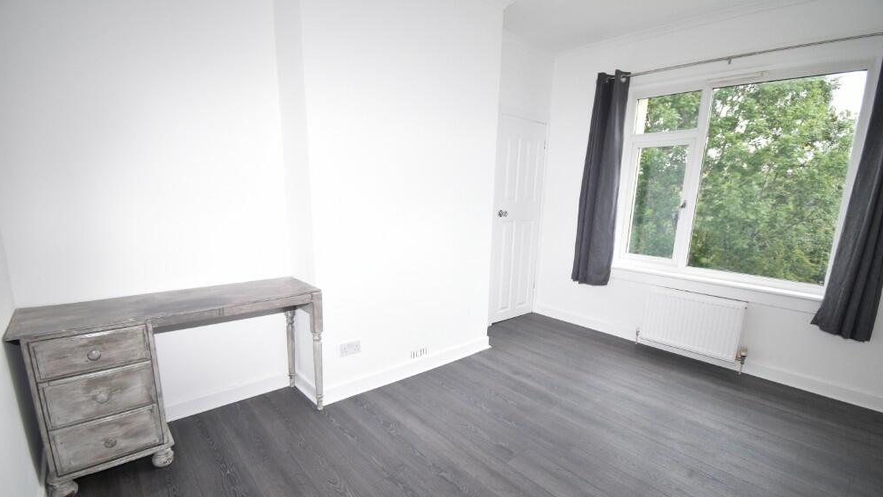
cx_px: 446
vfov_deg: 66.9
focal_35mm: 16
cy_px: 279
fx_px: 375
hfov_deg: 99.4
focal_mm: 10
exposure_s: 1/250
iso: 500
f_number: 4.5
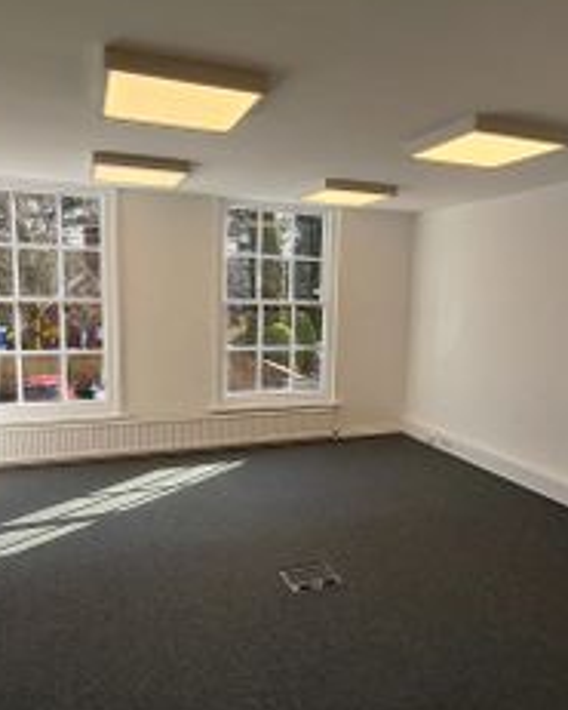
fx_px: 567
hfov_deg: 53.0
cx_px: 325
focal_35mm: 27
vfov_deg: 64.0
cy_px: 369
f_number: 2.2
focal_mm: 1.64
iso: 40
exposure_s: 1/252
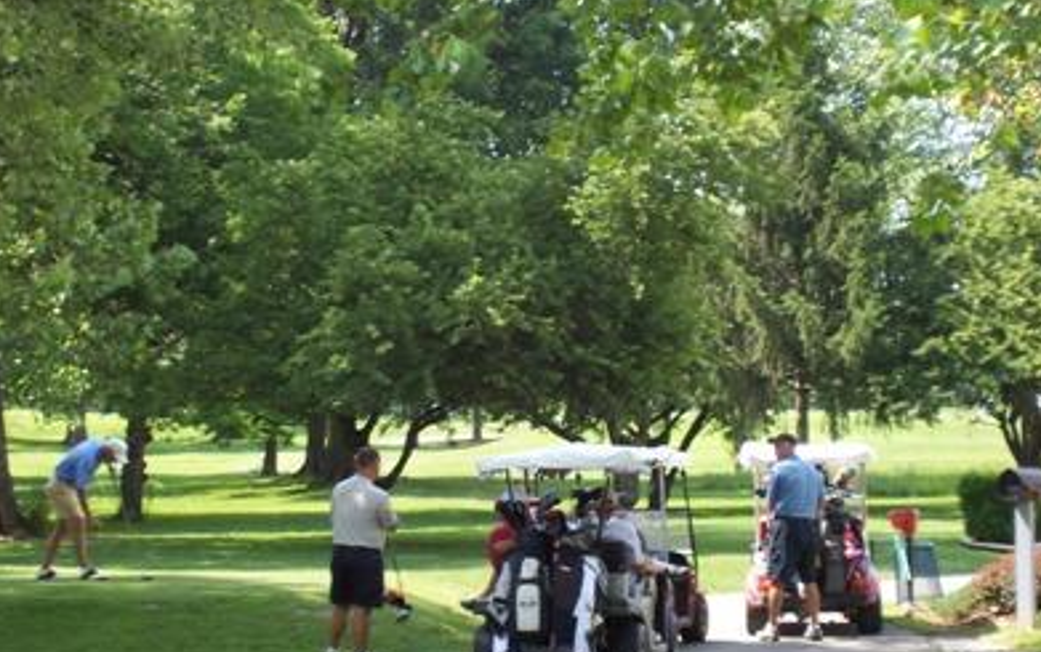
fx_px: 3322
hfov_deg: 17.8
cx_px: 524
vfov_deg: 11.2
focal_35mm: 117
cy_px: 386
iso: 80
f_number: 4.8
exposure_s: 1/125
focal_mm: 18.6
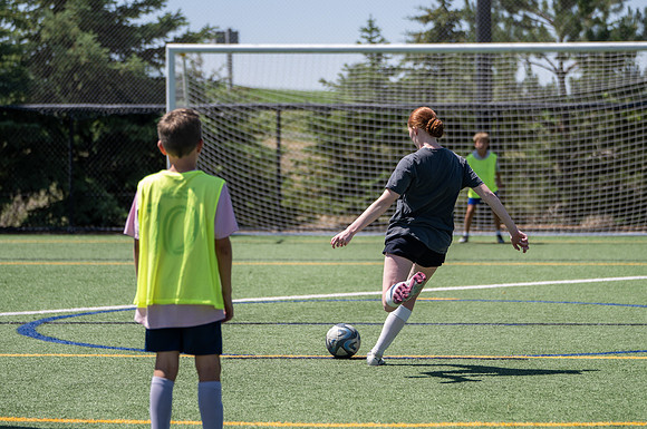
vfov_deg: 10.1
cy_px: 197
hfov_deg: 15.1
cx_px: 368
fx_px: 2436
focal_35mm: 136
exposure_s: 1/800
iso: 40
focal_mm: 105
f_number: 2.8
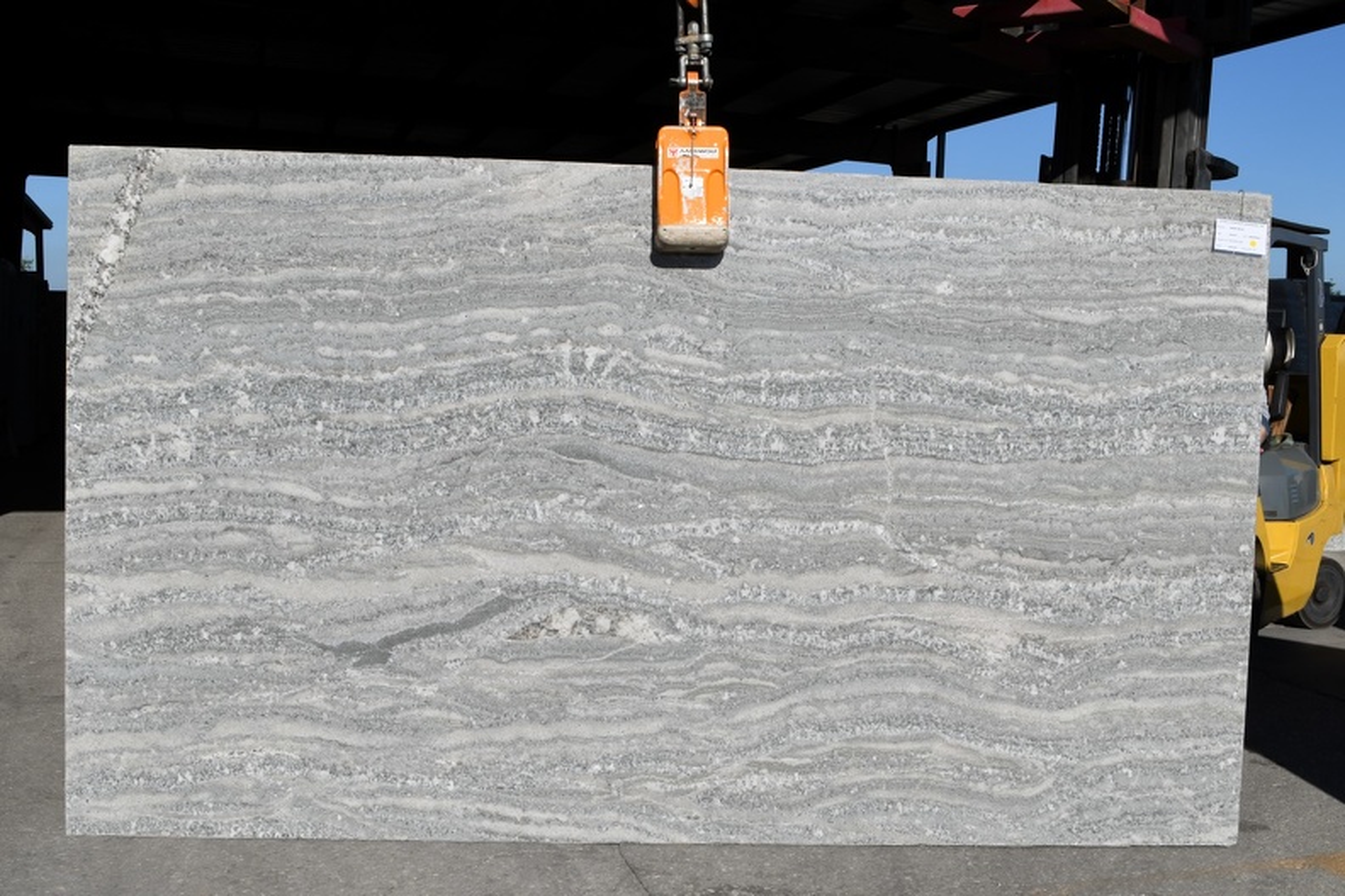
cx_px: 672
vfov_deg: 34.2
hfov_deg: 49.6
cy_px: 448
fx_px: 1457
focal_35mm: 39
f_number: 13
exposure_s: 1/320
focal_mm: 26
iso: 200
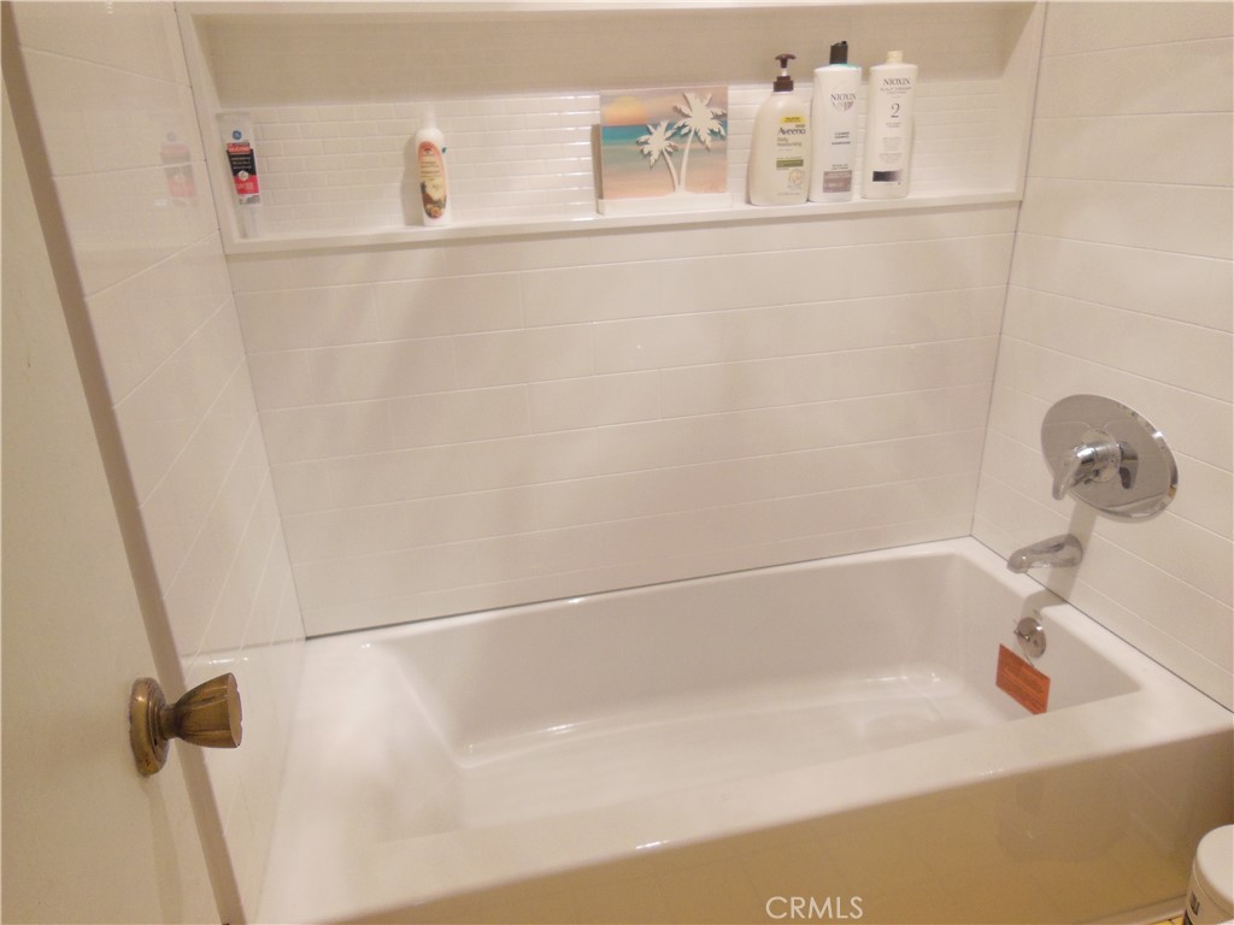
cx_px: 617
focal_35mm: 25
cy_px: 462
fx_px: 891
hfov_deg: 69.4
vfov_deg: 54.9
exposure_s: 1/30
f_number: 3.5
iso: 250
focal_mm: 4.5
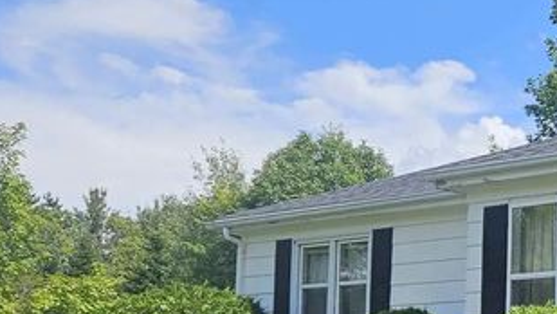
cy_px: 307
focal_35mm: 83
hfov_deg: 21.9
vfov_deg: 14.4
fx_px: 1226
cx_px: 799
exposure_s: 1/1461
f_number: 1.8
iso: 25
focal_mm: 5.4
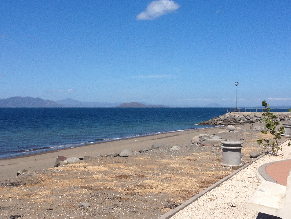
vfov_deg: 24.4
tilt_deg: -2.5
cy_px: 106
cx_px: 155
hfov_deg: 32.2
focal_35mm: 60
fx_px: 504
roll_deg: +0.6
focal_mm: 4.28
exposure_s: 1/3247
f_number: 2.4
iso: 50
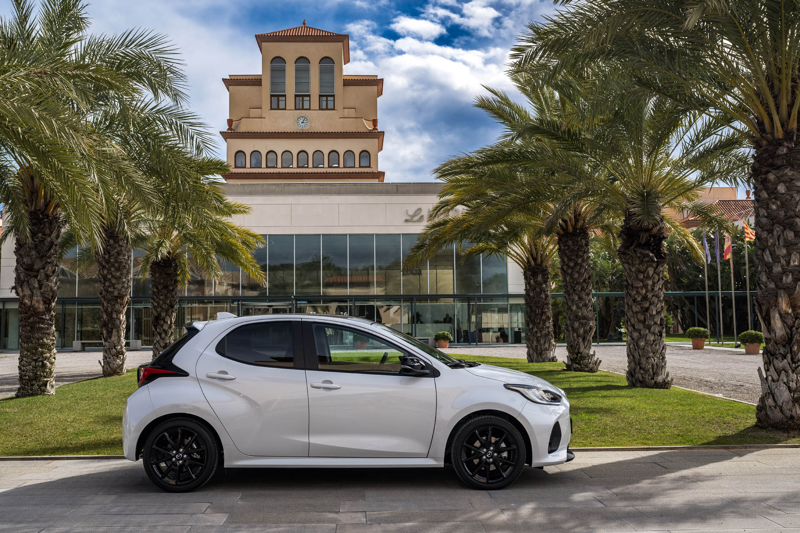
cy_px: 266
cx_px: 400
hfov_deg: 50.7
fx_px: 844
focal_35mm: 38
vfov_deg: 35.1
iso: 100
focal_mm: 38
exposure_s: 1/200
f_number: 6.3
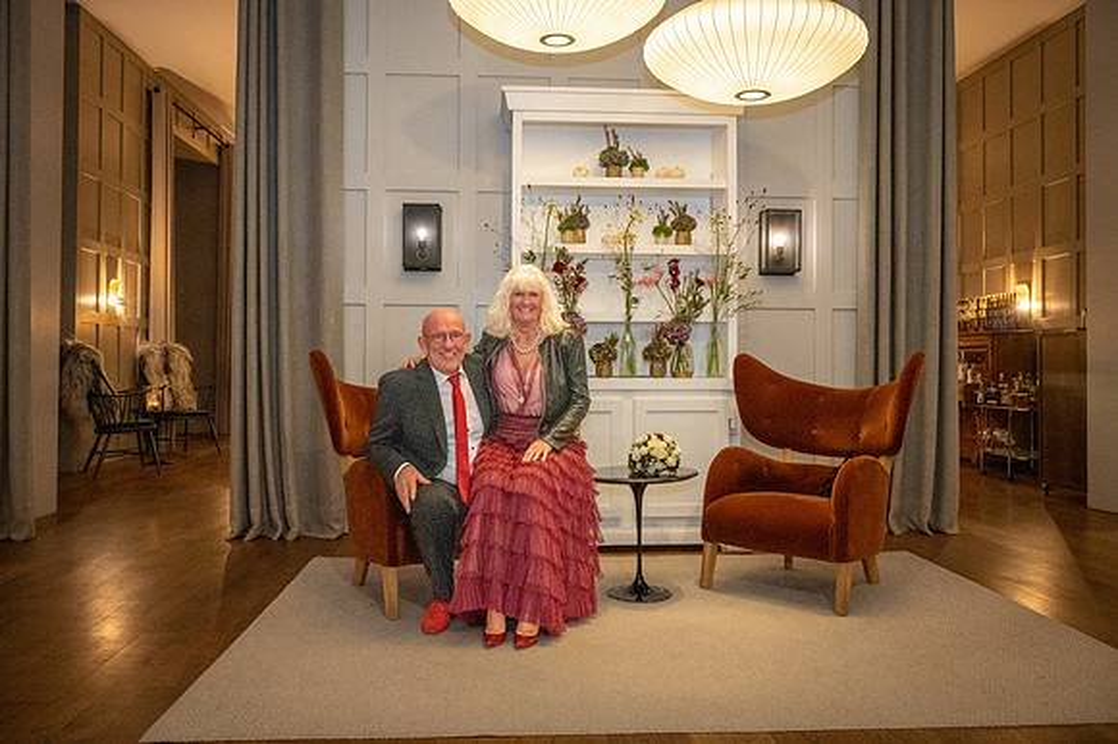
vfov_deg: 44.9
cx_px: 559
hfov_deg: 63.7
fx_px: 900
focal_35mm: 29
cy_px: 372
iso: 9000
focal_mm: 29
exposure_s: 1/30
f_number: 9
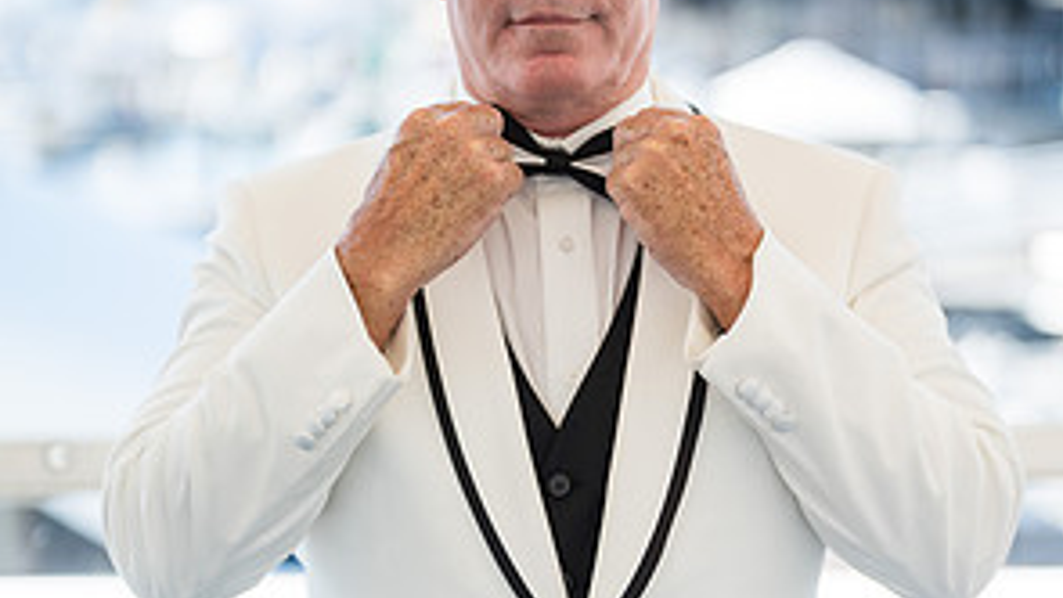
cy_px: 436
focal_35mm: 80
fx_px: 2255
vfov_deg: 15.1
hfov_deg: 26.5
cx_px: 537
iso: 100
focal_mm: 50
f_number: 1.2
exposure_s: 1/2000
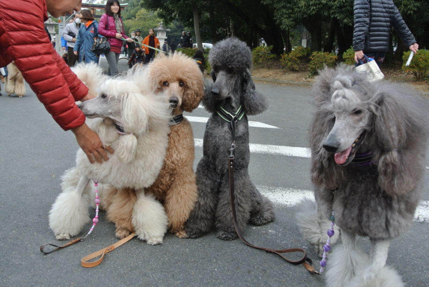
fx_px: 501
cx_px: 214
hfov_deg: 46.3
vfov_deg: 32.0
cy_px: 144
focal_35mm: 42
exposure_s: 1/200
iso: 200
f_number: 4.5
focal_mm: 15.7
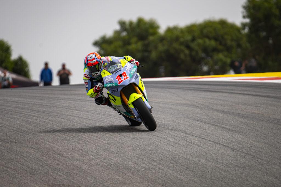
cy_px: 73
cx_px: 133
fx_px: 5976
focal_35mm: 766
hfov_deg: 2.7
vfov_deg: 1.8
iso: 100
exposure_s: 1/1000
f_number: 4.5
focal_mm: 400
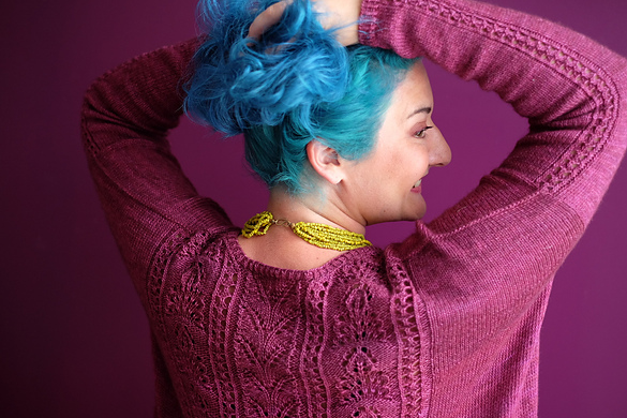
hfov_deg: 34.5
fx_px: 1010
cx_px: 309
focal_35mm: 58
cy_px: 201
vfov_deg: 23.4
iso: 320
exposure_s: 1/60
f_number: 1.4
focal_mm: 35
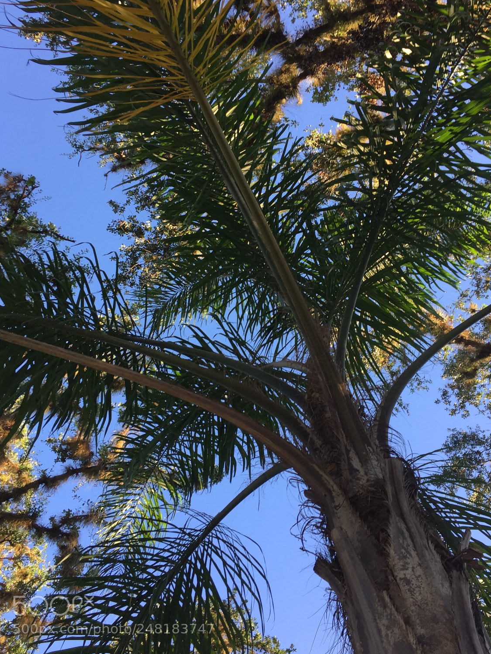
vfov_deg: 58.3
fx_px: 586
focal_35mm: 31
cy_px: 314
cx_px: 248
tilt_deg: +72.2
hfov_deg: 45.4
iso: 32
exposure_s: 1/208
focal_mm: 4.15
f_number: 2.2
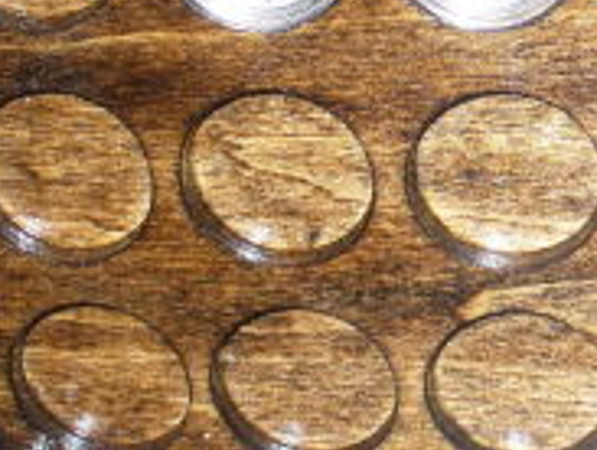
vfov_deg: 12.4
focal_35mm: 120
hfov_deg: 15.7
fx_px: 2074
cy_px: 108
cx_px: 734
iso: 80
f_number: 2.8
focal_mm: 6.1
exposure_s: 1/30
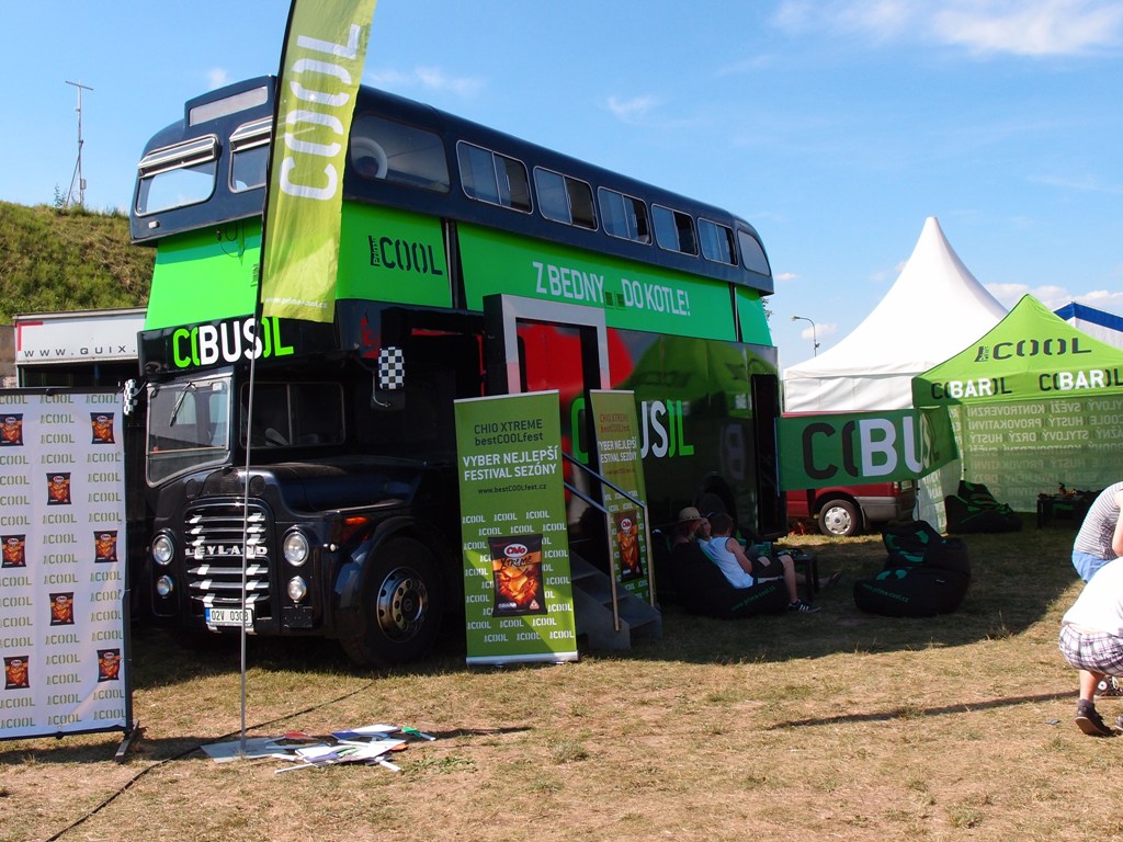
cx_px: 562
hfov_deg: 54.0
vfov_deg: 41.8
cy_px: 421
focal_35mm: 34
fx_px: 1103
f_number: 3.5
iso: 125
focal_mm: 7.41
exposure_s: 1/1000
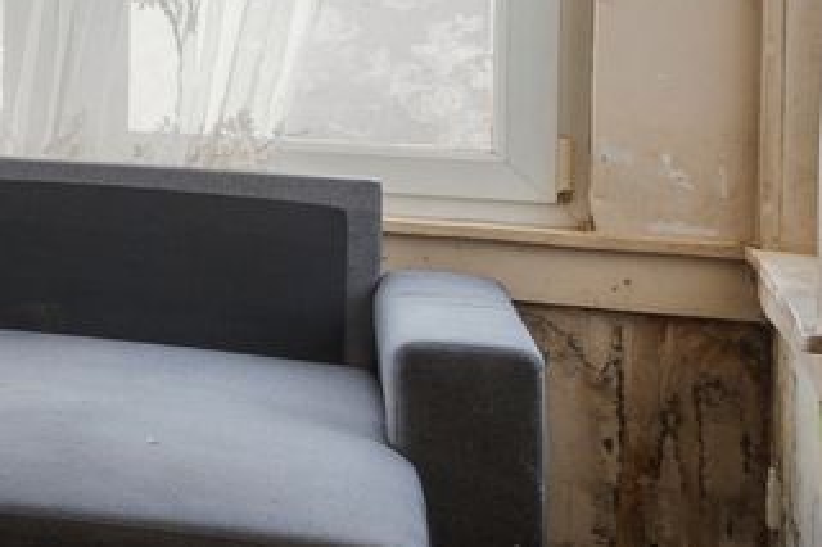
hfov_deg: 11.8
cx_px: -1582
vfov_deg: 13.3
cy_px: -86
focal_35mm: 100
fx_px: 2282
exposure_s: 1/3
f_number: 11
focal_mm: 16
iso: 400
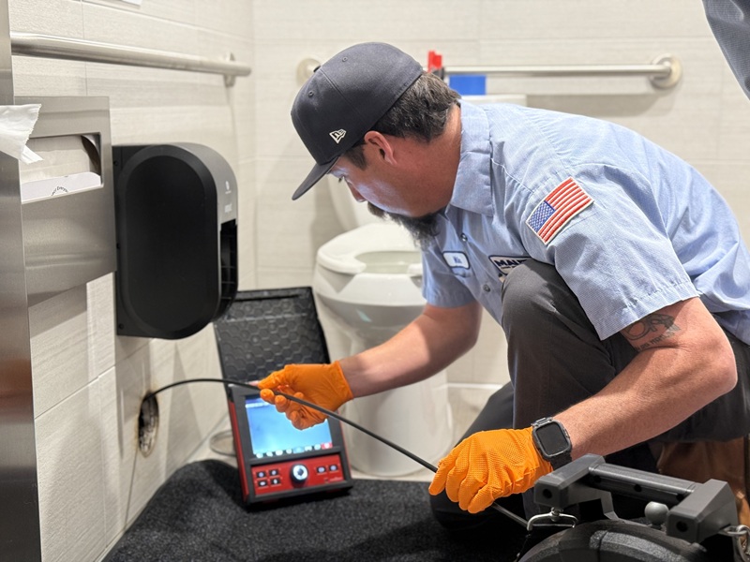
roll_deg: -0.2
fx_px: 1040
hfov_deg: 39.7
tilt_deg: -9.8
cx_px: 375
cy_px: 281
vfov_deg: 30.3
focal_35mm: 48
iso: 160
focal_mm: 6.76
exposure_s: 1/60
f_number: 1.78
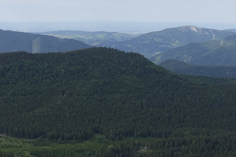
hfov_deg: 24.7
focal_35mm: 82
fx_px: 537
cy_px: 126
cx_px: 155
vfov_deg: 16.5
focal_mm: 10.89
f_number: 11
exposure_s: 1/250
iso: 125
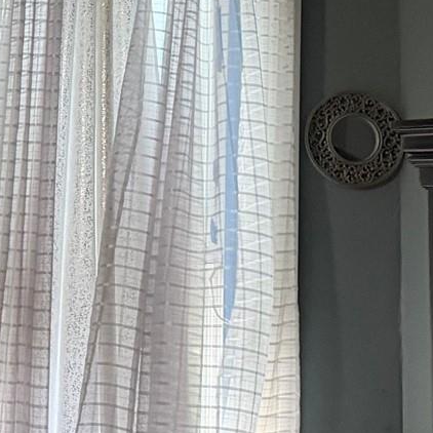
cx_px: -287
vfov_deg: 16.6
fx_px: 1458
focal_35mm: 103
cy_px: 28
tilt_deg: +9.7
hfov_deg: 15.1
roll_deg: -1.7
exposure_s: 1/40
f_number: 1.78
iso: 800
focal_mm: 6.76
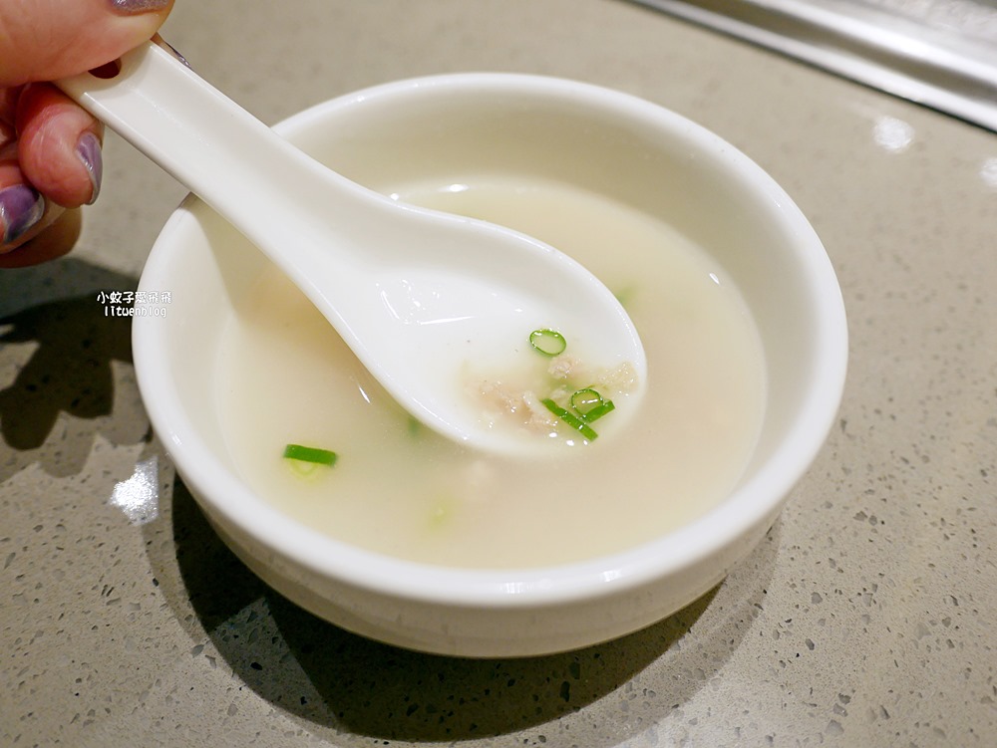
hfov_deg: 63.4
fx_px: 807
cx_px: 498
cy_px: 374
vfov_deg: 49.8
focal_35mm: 28
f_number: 2.5
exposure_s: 1/80
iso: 200
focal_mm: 14
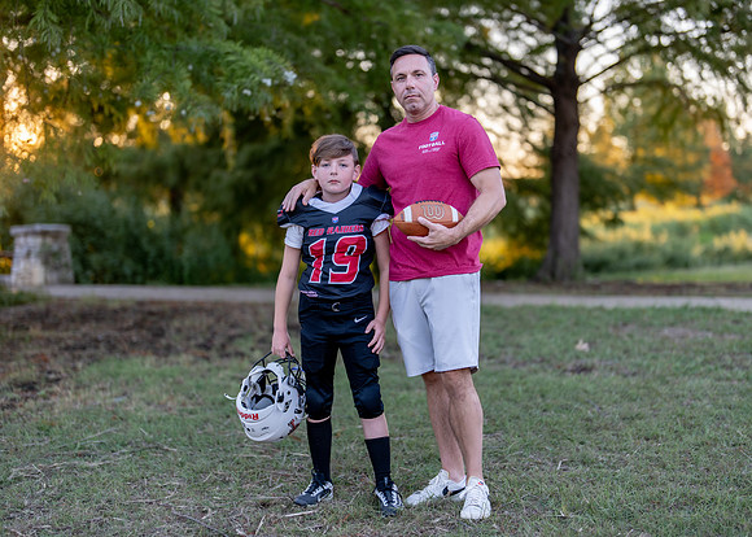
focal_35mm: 58
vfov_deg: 24.4
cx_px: 394
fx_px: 1241
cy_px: 257
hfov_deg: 33.7
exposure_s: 1/400
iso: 100
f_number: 1.2
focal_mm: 50
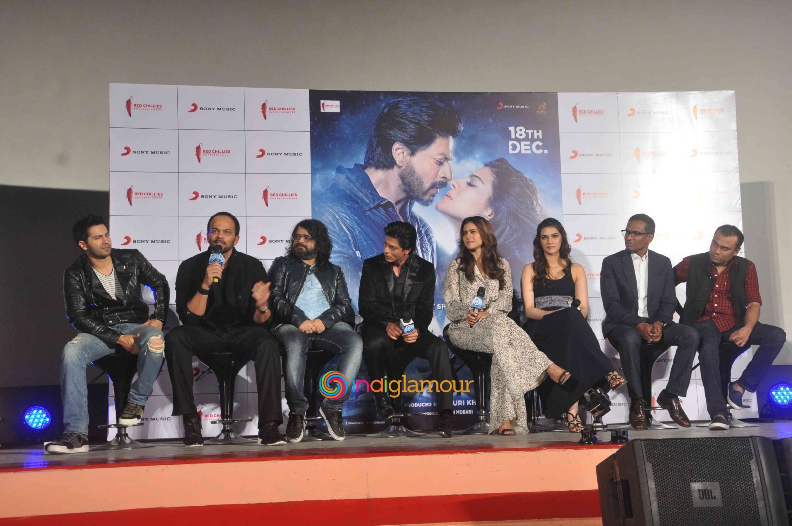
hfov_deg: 41.2
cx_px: 396
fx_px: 1055
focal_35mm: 48
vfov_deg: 28.0
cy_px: 263
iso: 1250
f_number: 8
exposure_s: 1/50
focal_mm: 32
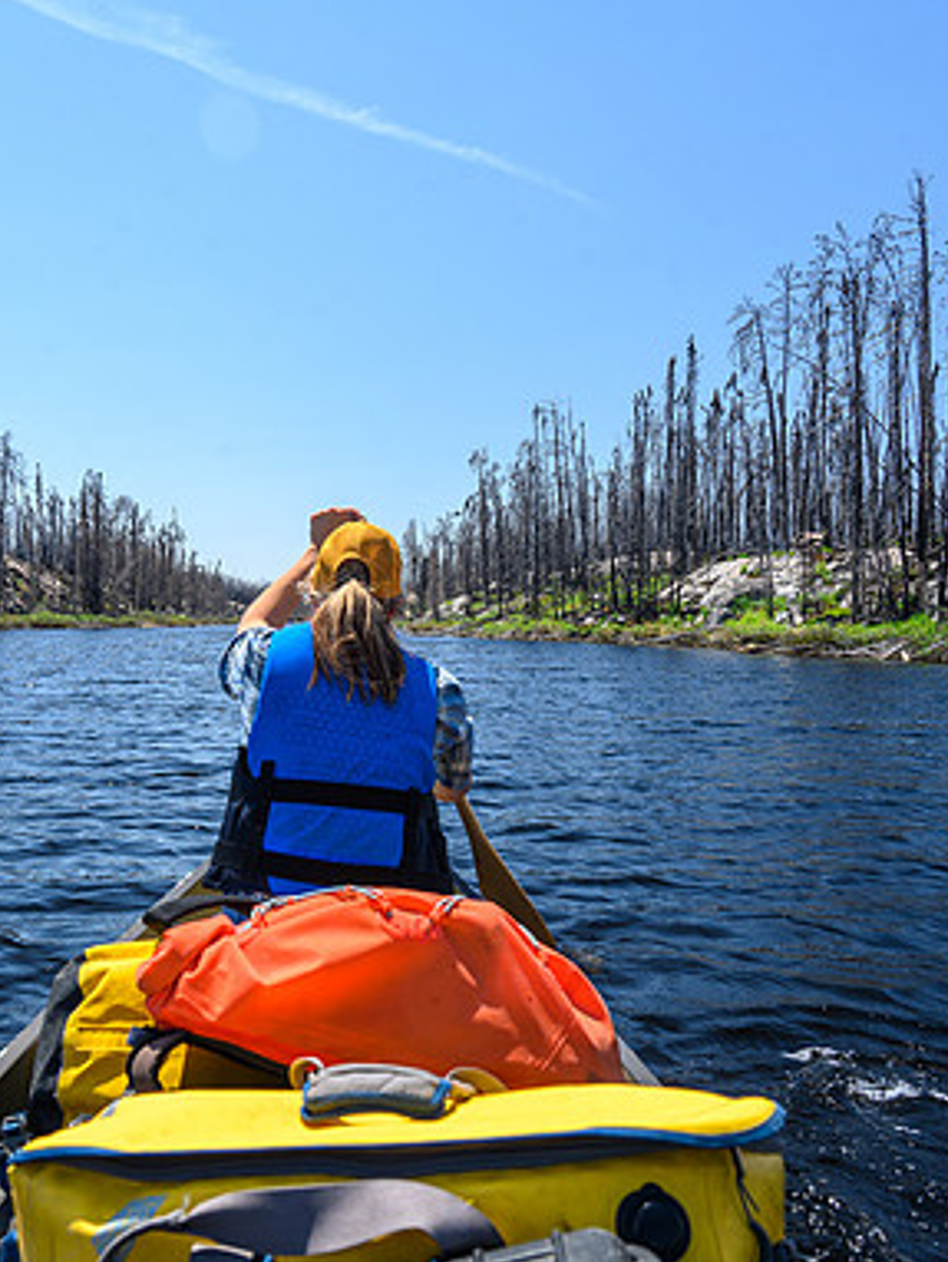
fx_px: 1277
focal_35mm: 35
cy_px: 633
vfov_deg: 52.6
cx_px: 337
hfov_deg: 40.4
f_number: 8
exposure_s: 1/100
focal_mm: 24
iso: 100
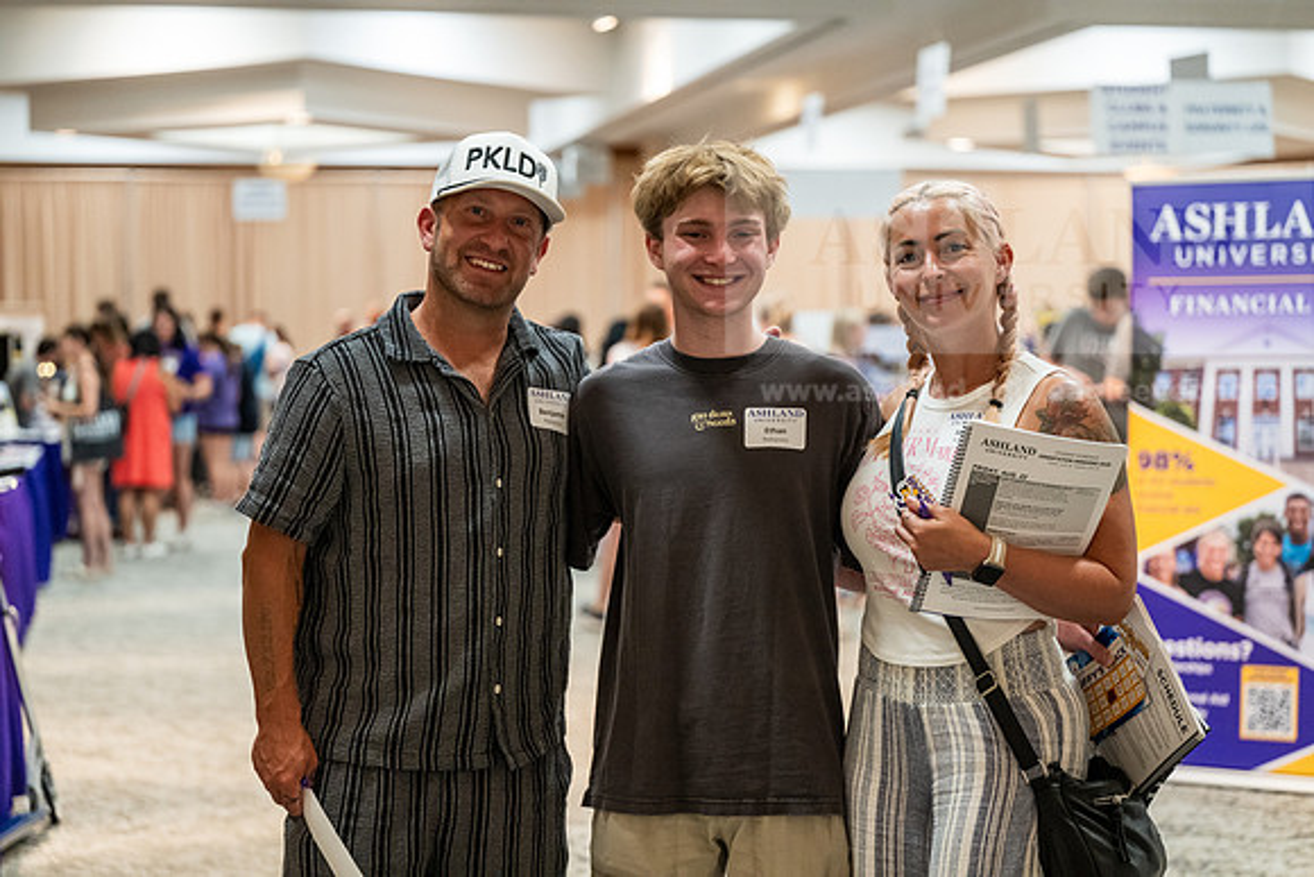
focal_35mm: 70
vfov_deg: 19.5
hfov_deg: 28.8
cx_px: 657
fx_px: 2555
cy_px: 438
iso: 3200
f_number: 2.8
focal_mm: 70
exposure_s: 1/200
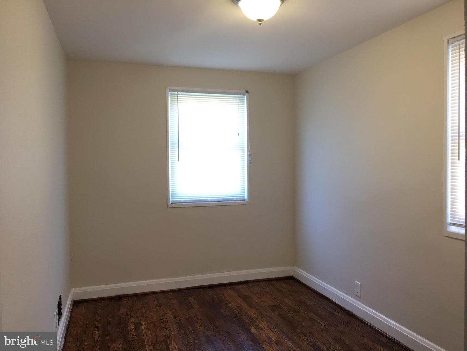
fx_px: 391
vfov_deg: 48.2
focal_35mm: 29
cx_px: 234
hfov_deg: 61.7
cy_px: 176
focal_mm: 4.15
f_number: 2.2
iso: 50
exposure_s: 1/30
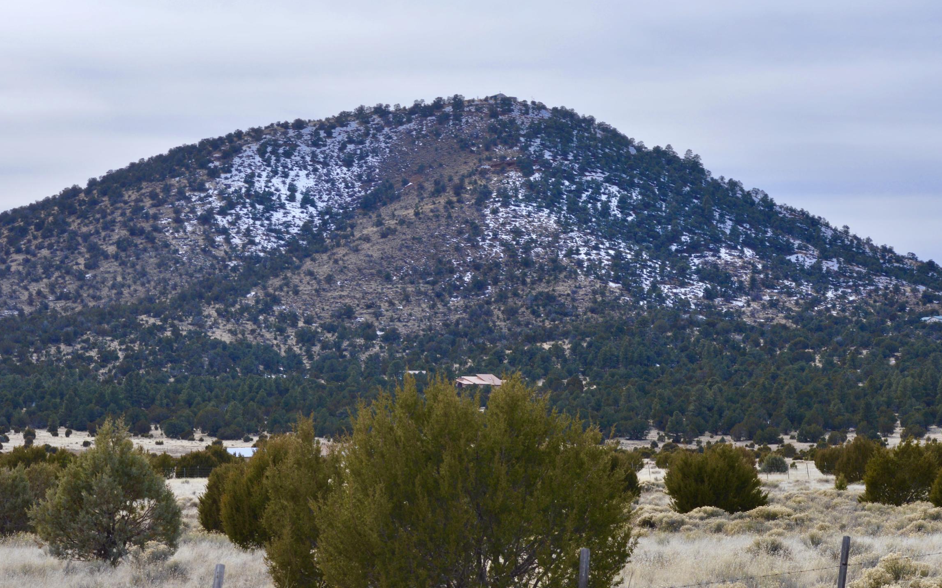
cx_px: 419
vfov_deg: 11.9
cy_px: 374
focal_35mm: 110
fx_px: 2815
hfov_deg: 19.0
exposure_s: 1/250
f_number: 8
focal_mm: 55
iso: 100
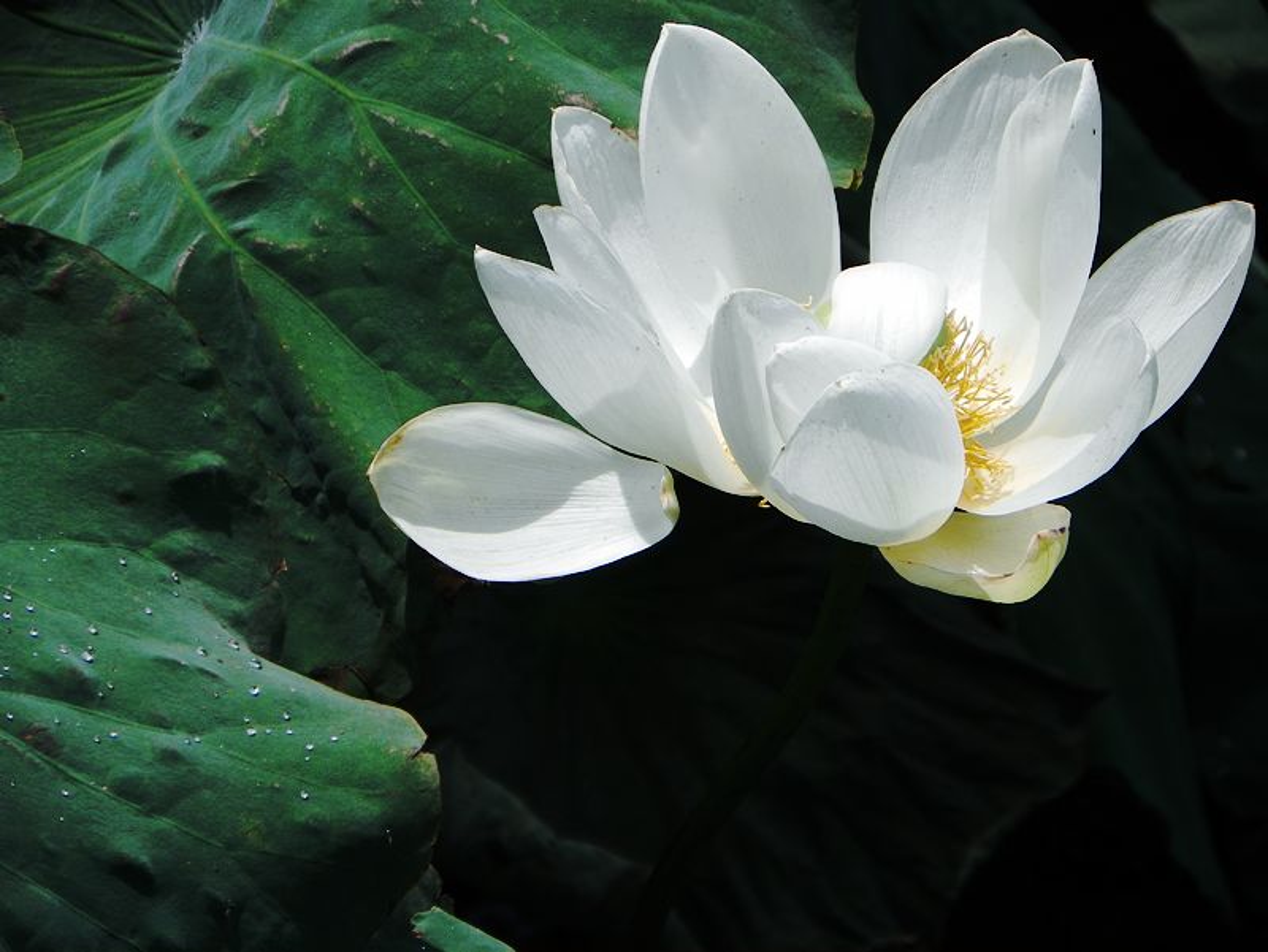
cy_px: 476
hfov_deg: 7.1
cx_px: 634
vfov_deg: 5.3
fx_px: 10226
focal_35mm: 279
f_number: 4.5
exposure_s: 1/500
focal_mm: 49.7
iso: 64
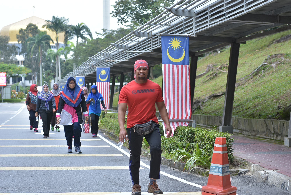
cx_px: 146
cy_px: 98
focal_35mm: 99
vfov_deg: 13.8
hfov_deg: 20.6
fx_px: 801
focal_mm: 66
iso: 200
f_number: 4.5
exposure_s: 1/320
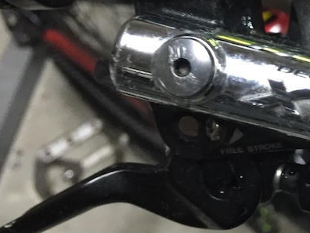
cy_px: 65
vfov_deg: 19.5
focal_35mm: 75
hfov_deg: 24.4
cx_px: 335
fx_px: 672
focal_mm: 4.15
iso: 200
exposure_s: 1/30
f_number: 2.2
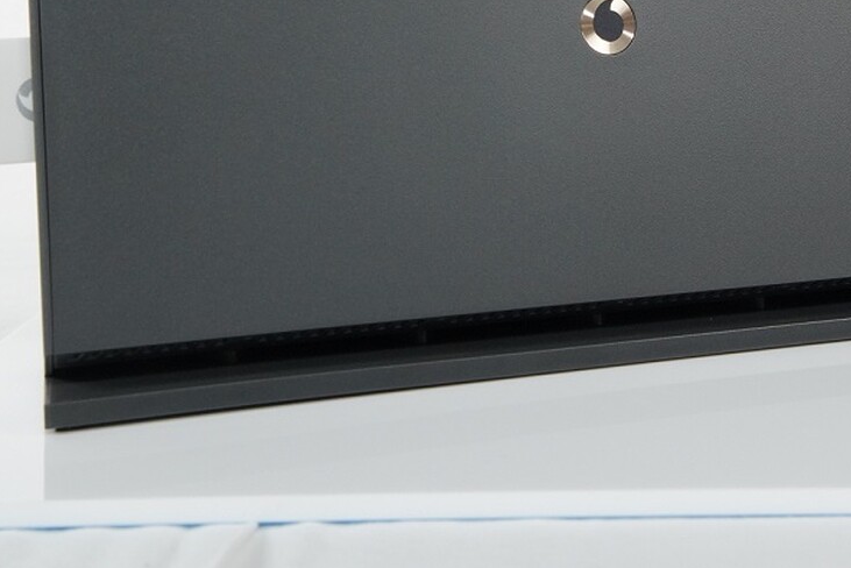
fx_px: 2483
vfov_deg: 12.9
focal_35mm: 105
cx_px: 688
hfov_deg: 19.2
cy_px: -23
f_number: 13
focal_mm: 50
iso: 3200
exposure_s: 1/80
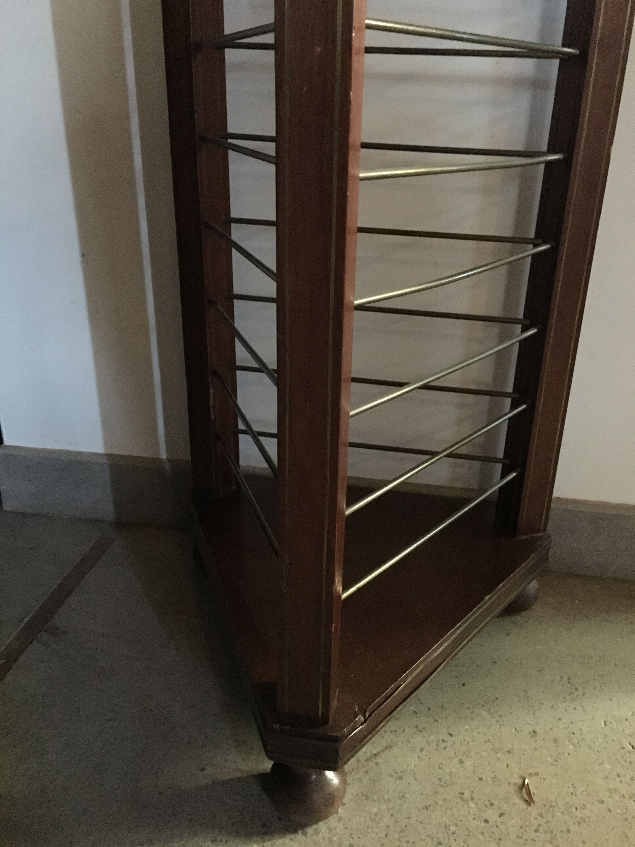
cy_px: 424
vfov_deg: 61.7
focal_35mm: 29
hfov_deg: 48.2
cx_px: 318
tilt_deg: -23.4
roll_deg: -0.8
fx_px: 709
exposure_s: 1/17
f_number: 2.2
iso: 640
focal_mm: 4.15
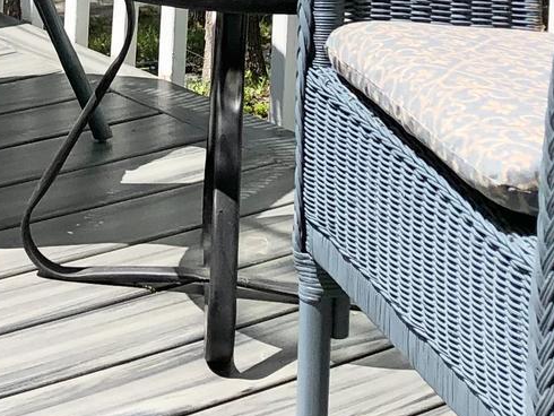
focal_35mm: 117
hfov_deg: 16.4
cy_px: -274
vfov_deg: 11.9
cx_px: -14
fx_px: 1873
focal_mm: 4
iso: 20
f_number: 1.8
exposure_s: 1/2088
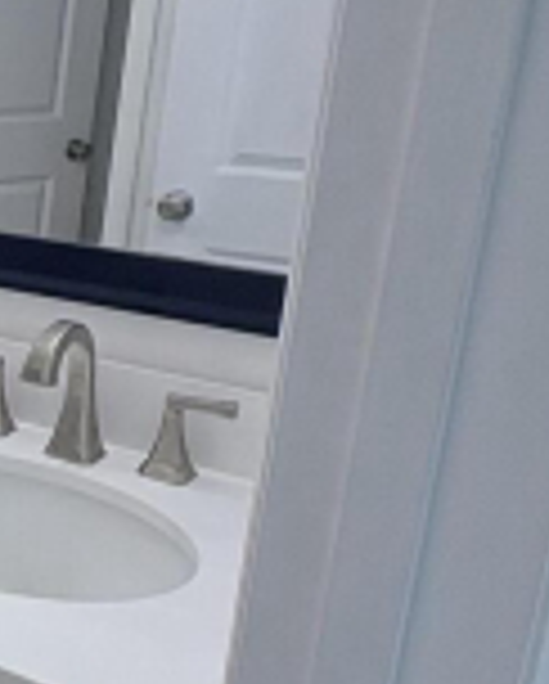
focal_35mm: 60
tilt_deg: -14.4
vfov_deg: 31.4
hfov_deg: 18.9
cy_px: 286
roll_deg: +1.4
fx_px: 1216
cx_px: -464
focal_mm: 2.22
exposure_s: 1/120
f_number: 2.2
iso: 100
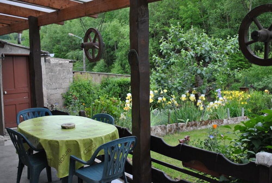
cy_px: 92
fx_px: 295
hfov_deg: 49.4
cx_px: 136
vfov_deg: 34.4
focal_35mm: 39
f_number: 4.2
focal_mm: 26
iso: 200
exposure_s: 1/160
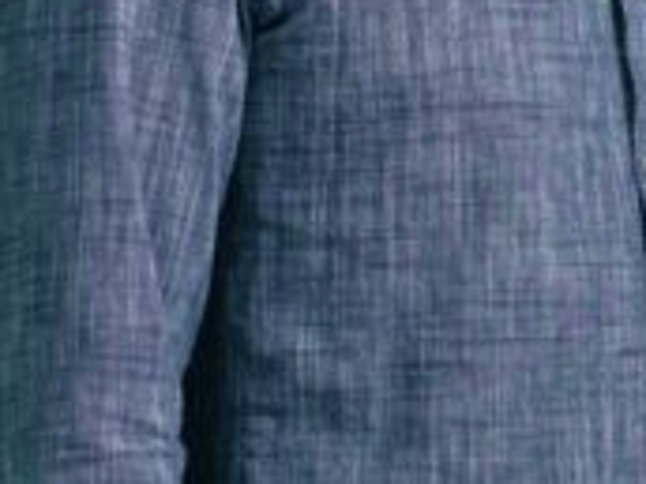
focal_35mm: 578
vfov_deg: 2.6
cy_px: -169
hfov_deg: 3.4
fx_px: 10787
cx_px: 1022
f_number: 3.6
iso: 400
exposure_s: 1/500
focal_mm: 90
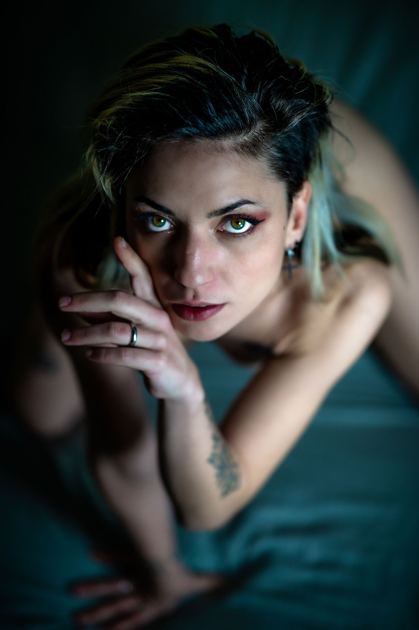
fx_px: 1486
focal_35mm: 85
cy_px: 315
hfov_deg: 16.1
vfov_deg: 23.9
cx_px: 210
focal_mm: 85
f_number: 1.8
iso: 500
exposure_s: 1/2500
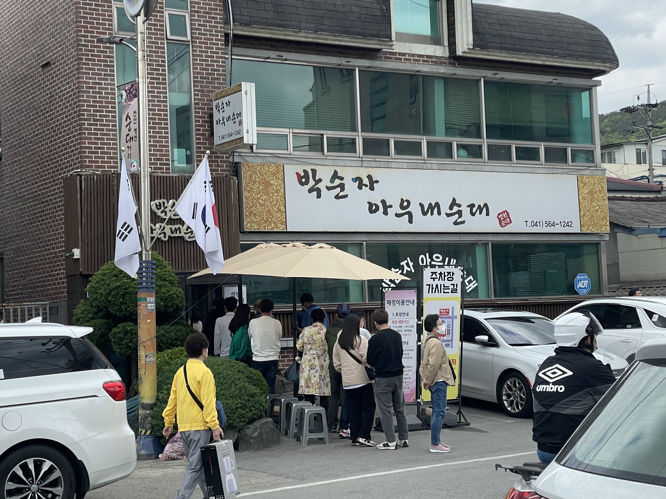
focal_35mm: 66
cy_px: 239
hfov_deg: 29.4
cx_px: 340
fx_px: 1270
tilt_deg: +4.4
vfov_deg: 22.3
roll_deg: +2.2
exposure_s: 1/773
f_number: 2
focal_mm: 6
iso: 25
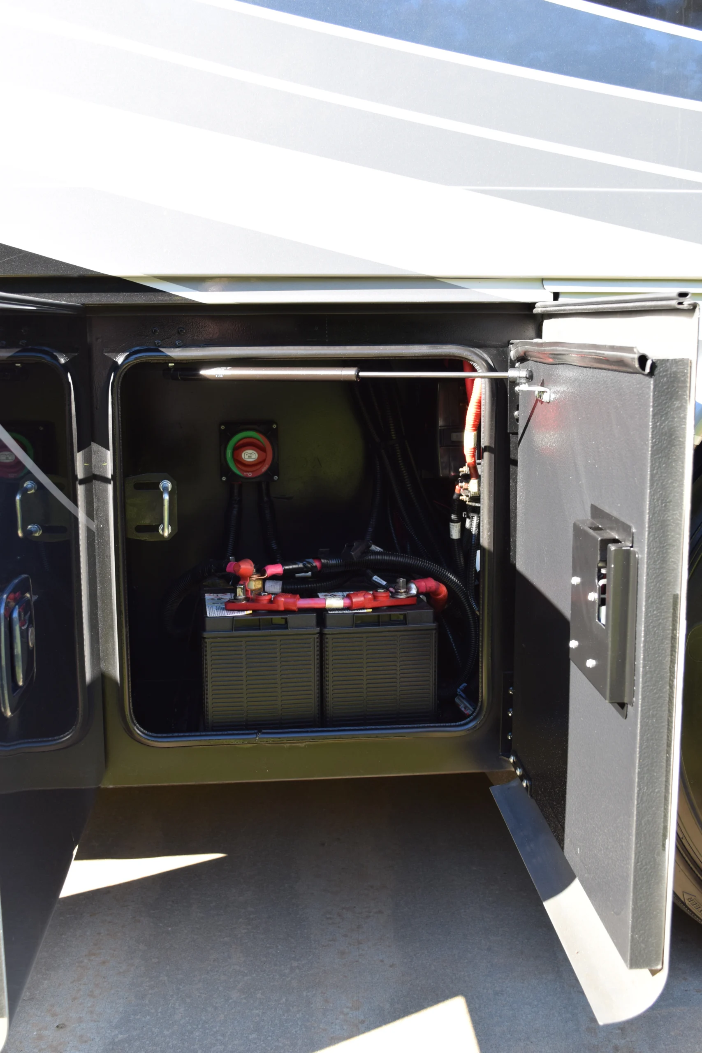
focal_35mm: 40
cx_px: 351
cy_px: 526
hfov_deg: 33.0
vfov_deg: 47.9
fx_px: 1184
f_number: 6.3
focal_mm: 27
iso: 400
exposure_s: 1/160
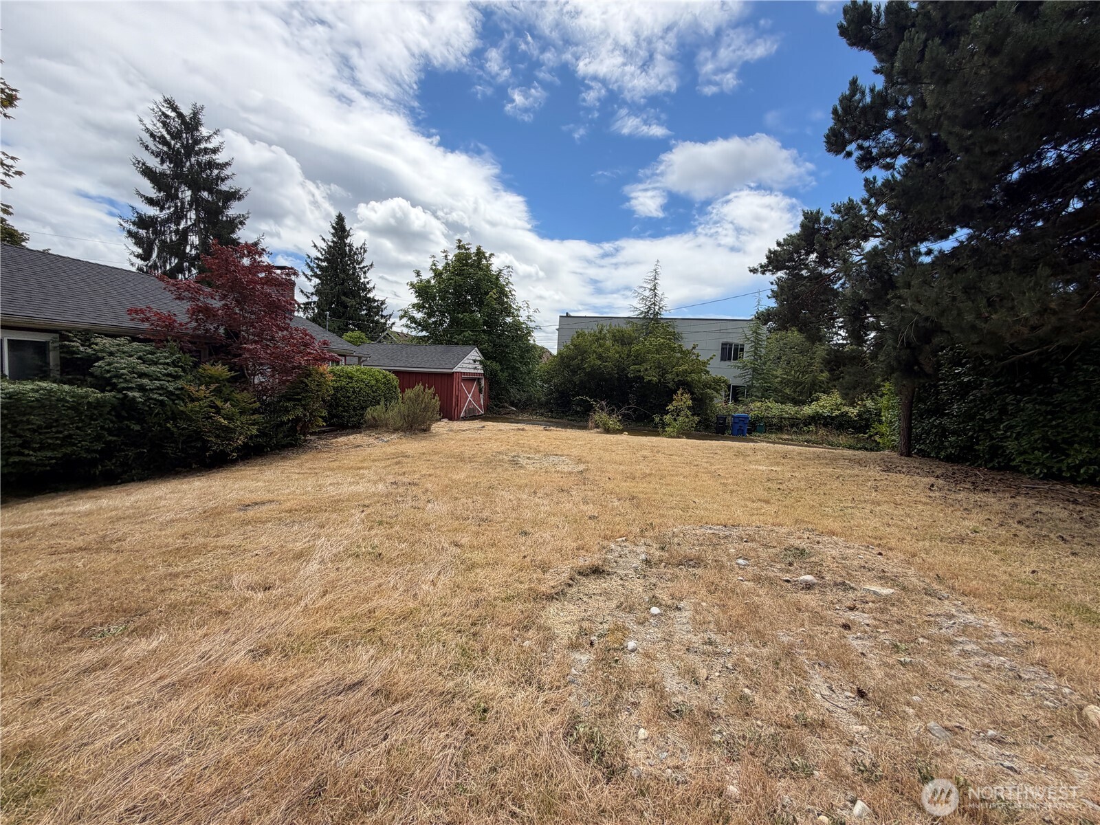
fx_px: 445
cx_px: 550
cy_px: 412
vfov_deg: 85.7
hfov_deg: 102.1
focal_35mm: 14
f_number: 2.2
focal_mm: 2.22
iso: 20
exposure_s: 1/809
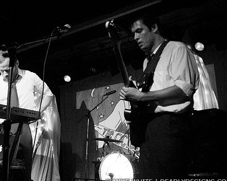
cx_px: 65
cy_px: 74
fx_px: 282
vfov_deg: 35.6
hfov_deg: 42.9
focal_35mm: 42
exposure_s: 1/50
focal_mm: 20
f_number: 2.8
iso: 1600
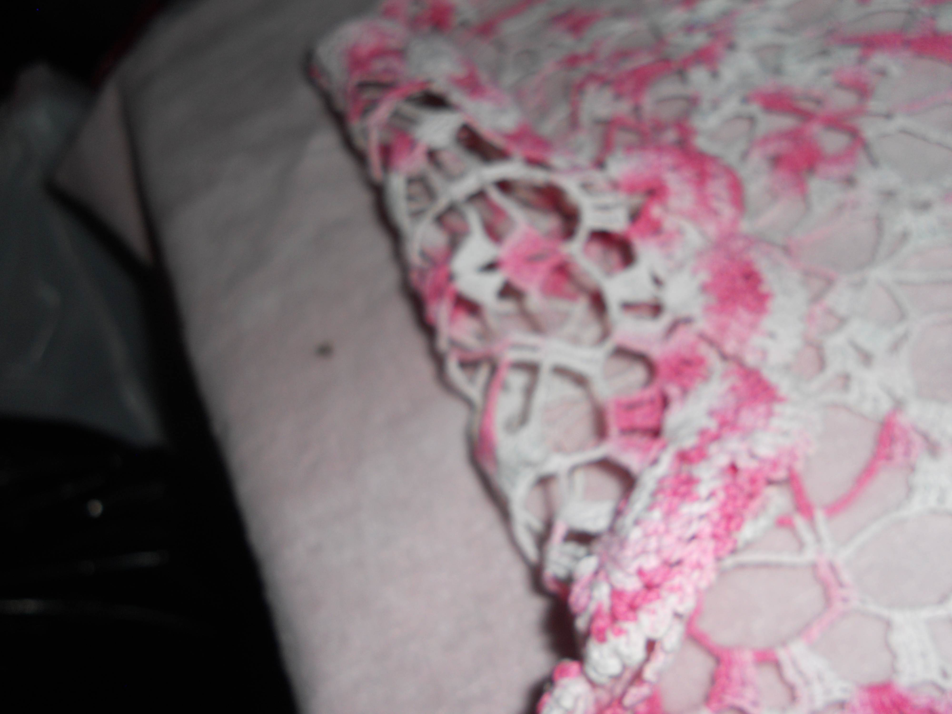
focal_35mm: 32
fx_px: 880
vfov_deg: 44.2
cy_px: 357
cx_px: 476
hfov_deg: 56.8
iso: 80
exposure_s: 1/25
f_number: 8.8
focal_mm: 5.8
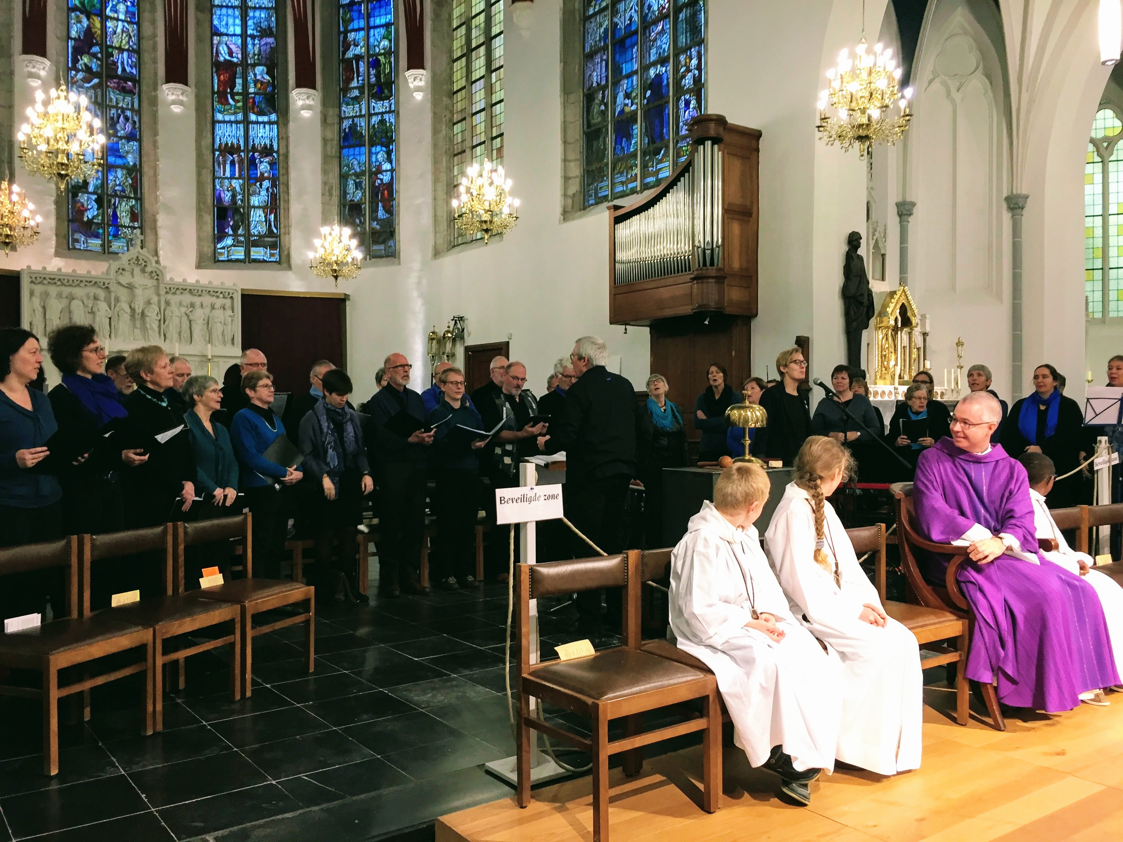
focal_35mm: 29
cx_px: 562
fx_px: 941
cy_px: 421
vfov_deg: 48.2
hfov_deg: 61.7
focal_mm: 4.15
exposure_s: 1/33
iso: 125
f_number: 2.2
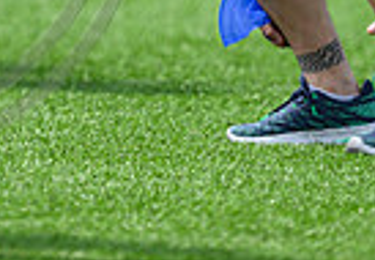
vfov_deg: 0.7
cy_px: -243
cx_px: 78
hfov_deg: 0.9
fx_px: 22738
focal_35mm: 2156
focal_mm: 400
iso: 250
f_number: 3.2
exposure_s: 1/2000
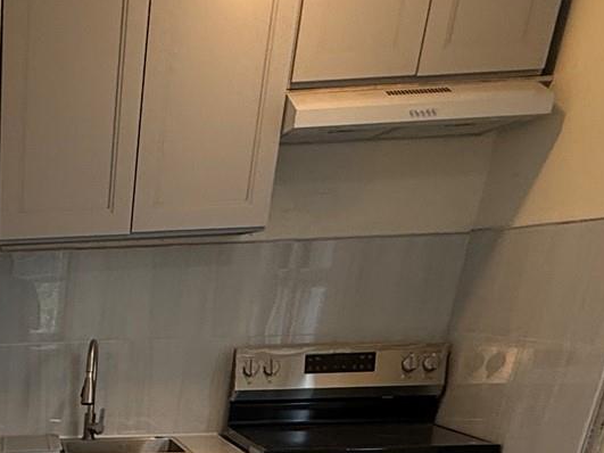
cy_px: 826
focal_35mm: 54
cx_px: -109
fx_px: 942
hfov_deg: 30.5
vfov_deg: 19.6
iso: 100
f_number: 2.2
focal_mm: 2.22
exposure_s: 1/120
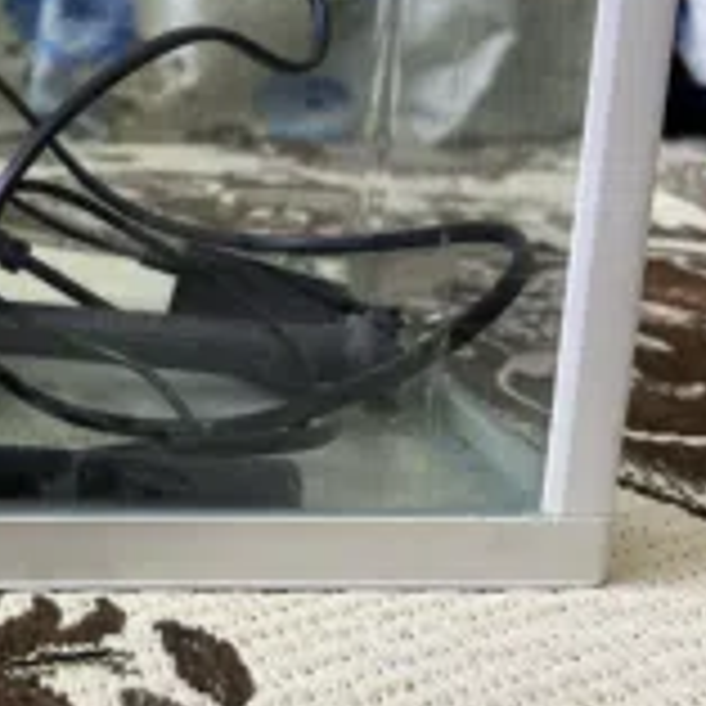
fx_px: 1246
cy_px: 256
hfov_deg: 30.0
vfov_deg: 31.5
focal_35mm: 54
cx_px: 45
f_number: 1.78
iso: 320
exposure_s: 1/50
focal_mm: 6.86
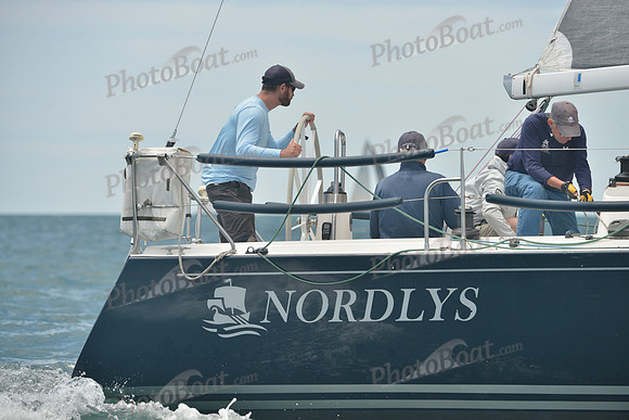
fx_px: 4893
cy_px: 210
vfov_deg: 4.9
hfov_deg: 7.4
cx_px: 314
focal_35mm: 280
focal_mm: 280
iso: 280
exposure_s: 1/1000
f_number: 6.3
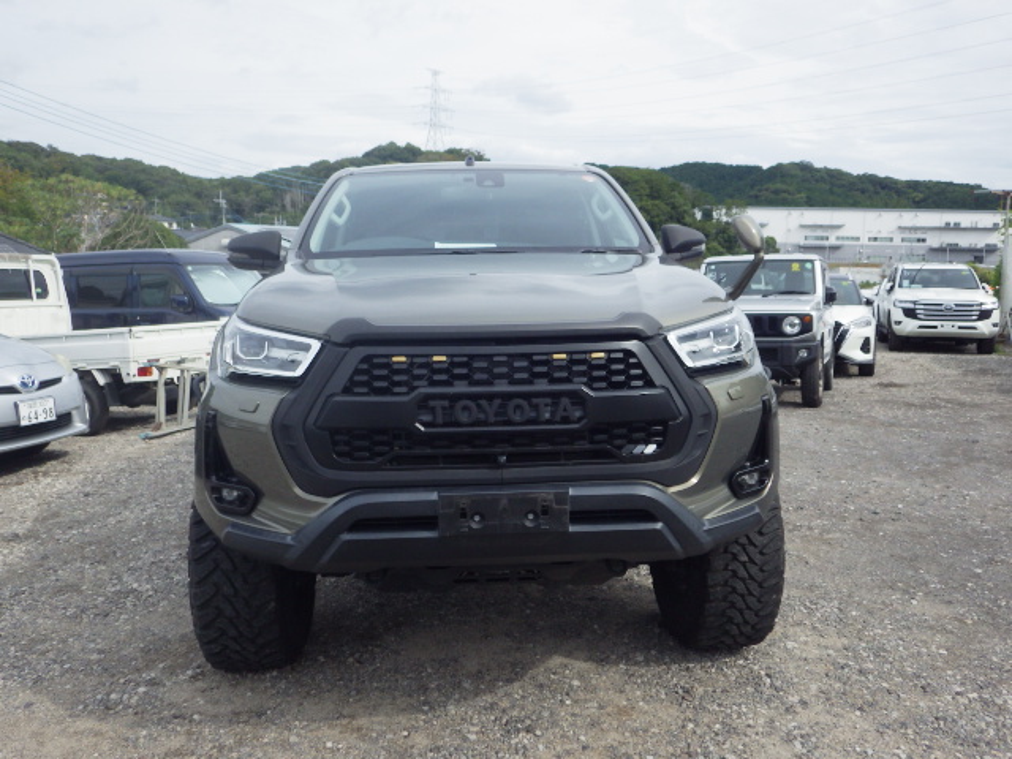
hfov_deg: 58.4
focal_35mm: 31
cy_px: 380
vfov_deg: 45.4
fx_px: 906
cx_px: 506
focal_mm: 5.5
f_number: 9.1
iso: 250
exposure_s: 1/200
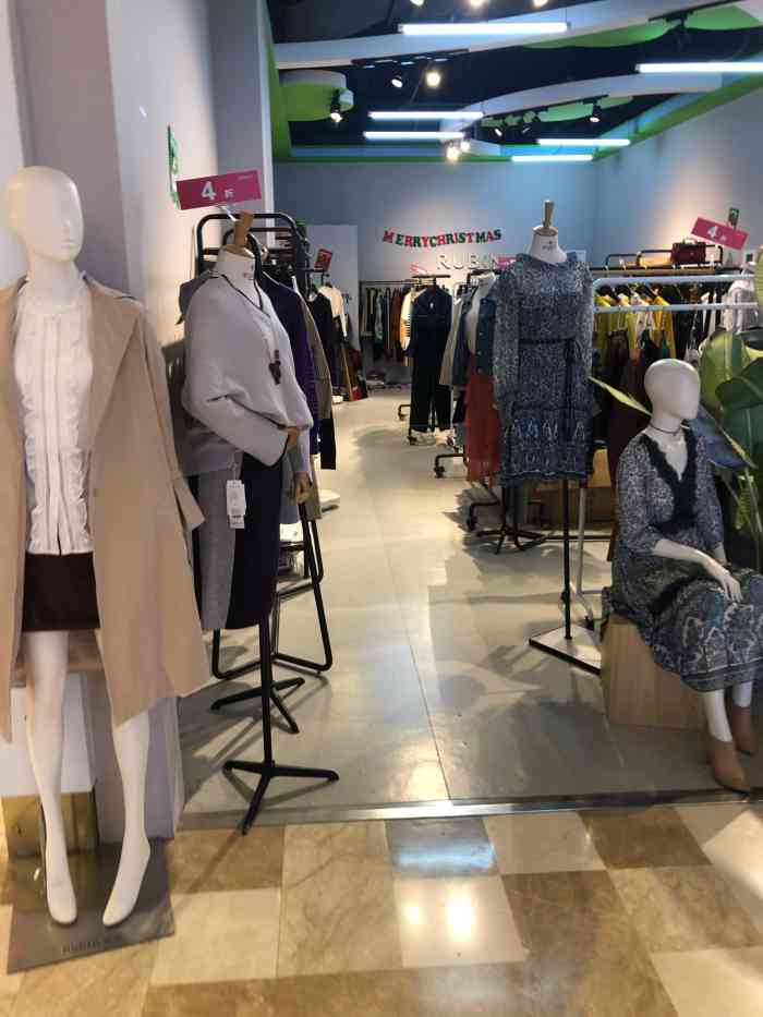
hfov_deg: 49.8
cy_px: 508
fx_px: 823
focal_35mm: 28
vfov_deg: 63.4
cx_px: 382
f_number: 1.8
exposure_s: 1/20
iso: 40
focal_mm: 4
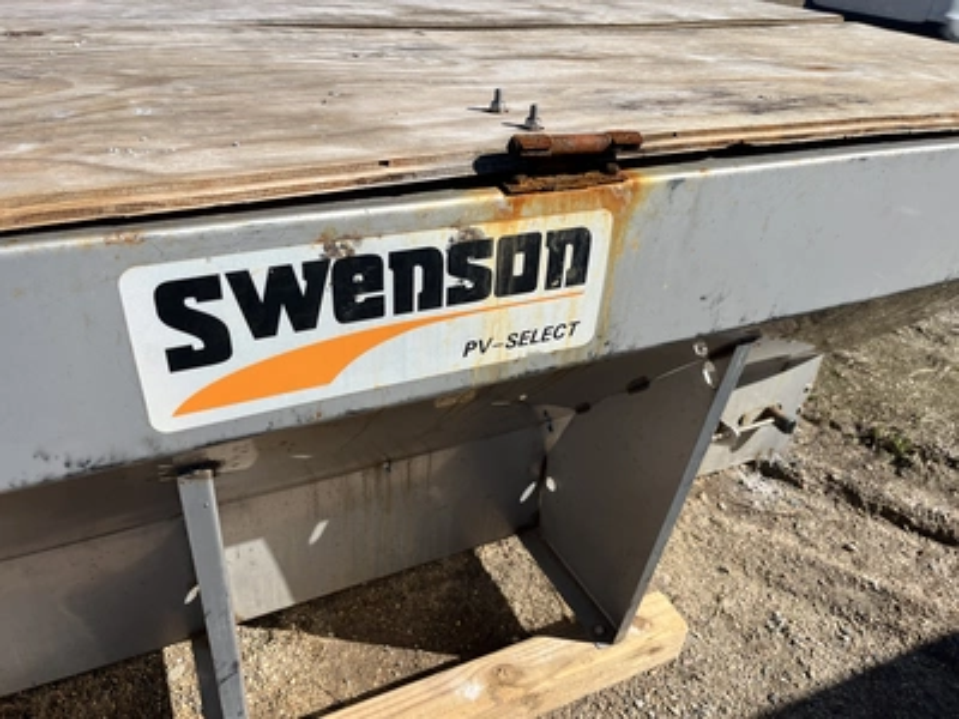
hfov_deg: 67.3
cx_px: 480
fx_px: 720
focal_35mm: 26
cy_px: 360
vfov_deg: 53.1
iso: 50
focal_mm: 5.1
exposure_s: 1/3311
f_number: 1.6
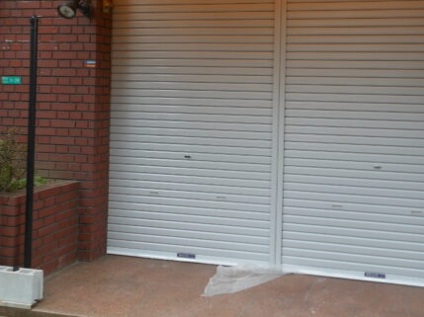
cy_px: 64
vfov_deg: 33.3
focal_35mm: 42
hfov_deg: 43.8
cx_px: 300
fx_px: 514
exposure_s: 1/80
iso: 80
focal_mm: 4.5
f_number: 3.2
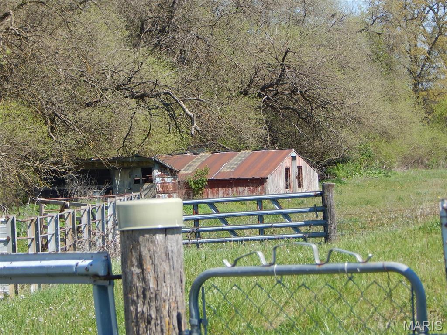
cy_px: 168
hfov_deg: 12.3
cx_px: 224
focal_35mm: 160
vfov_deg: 9.3
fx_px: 2066
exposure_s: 1/500
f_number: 5.1
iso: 125
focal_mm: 28.7
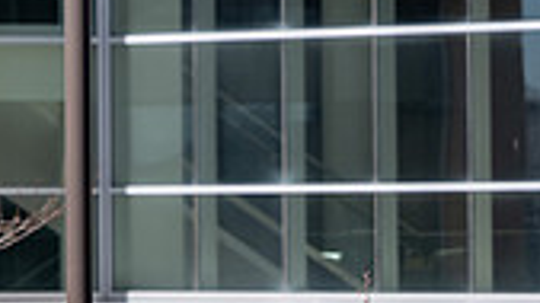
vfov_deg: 2.0
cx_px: 77
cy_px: -276
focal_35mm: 595
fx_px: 8518
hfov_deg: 3.6
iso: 200
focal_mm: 165
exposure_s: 1/3200
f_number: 2.8
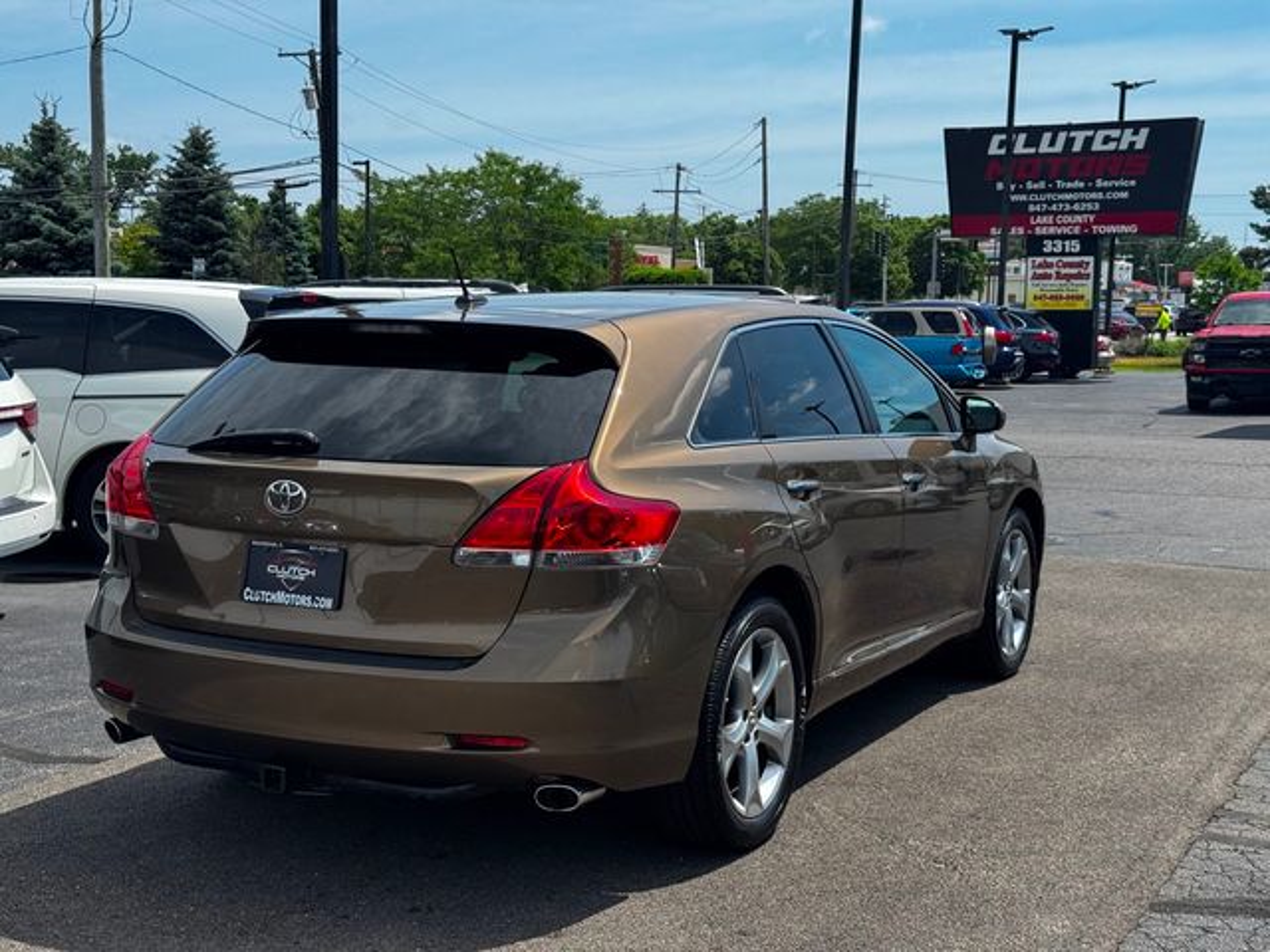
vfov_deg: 30.3
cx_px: 635
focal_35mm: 48
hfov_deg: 39.7
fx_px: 1761
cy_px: 476
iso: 64
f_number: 1.78
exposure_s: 1/4310
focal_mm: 6.76
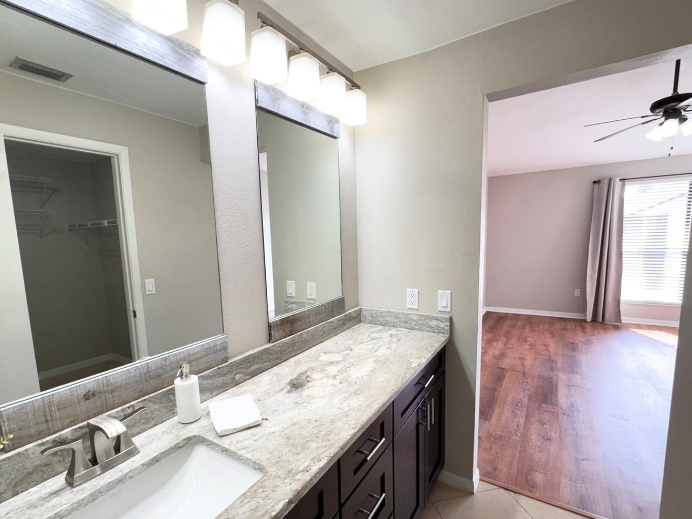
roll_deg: +2.1
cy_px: 281
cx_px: 327
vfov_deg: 74.6
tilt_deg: -7.2
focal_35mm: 17
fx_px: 340
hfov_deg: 91.0
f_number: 2.2
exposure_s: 1/120
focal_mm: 2.22
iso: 80
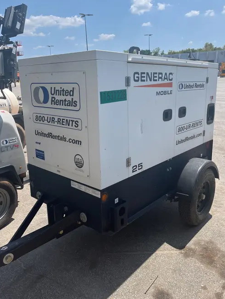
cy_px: 139
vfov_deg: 61.6
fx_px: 251
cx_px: 123
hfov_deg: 48.2
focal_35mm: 29
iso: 50
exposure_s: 1/3413
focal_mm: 5.1
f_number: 1.6
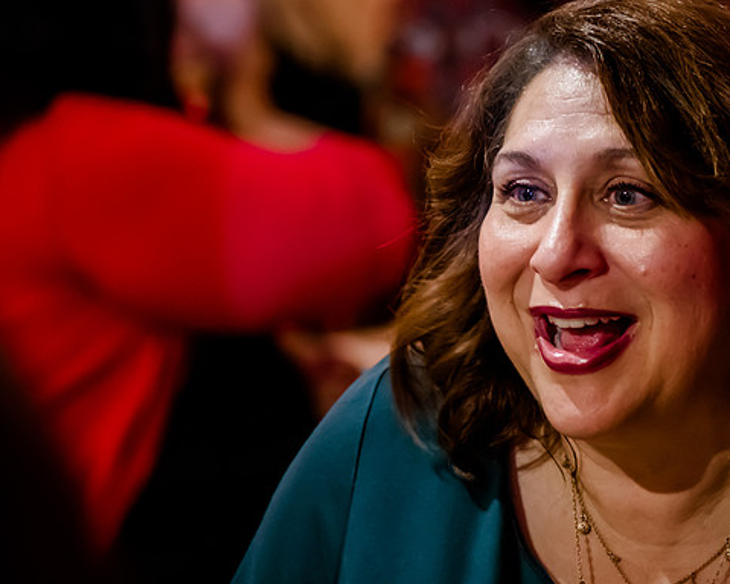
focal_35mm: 234
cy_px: 324
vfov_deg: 6.6
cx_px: 443
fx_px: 5055
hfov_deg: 8.3
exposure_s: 1/50
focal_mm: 105
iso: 4000
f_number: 2.8
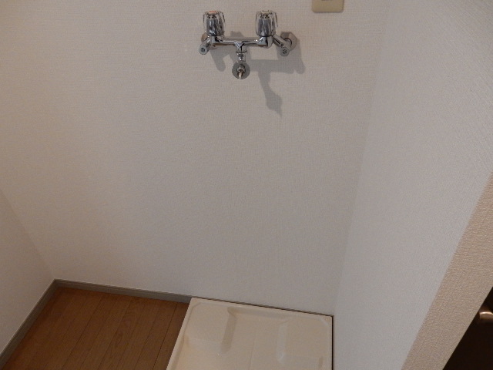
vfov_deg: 54.9
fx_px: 356
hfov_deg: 69.4
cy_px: 185
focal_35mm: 25
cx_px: 246
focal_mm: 4.5
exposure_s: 1/15
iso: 400
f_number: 3.7
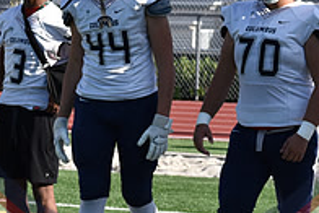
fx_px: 2749
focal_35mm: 310
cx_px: 153
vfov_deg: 4.4
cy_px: 89
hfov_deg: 6.6
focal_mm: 70
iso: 400
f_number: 5.6
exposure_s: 1/1600
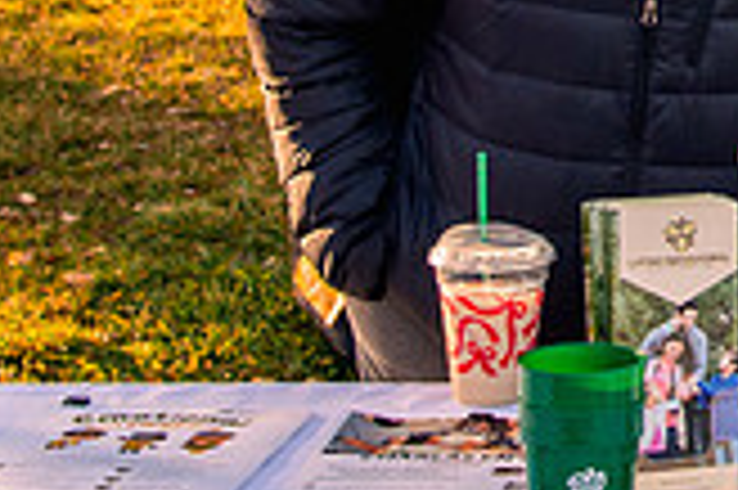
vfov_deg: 8.1
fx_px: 3400
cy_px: -245
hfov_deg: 11.9
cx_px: 1097
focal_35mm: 166
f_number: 6.3
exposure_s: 1/320
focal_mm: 38
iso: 800
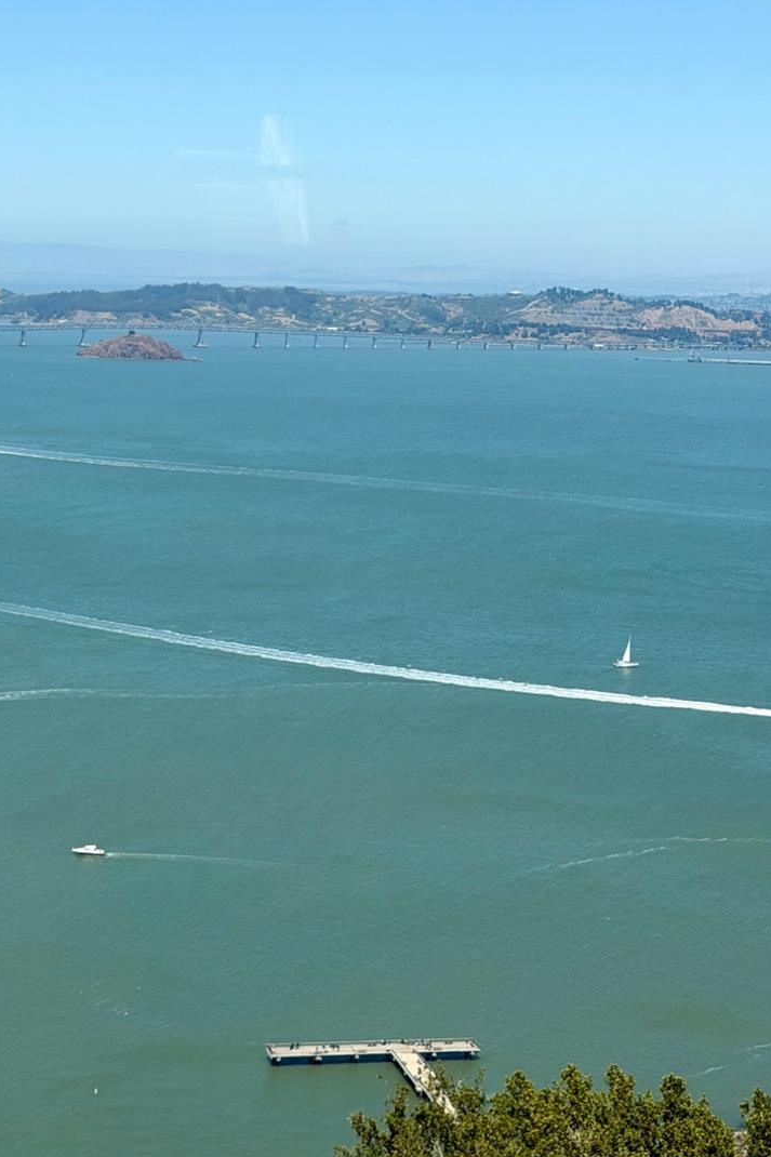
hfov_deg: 19.3
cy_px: 438
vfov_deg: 28.7
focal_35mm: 70
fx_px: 2249
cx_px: 171
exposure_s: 1/5208
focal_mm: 6.76
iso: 64
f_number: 1.78
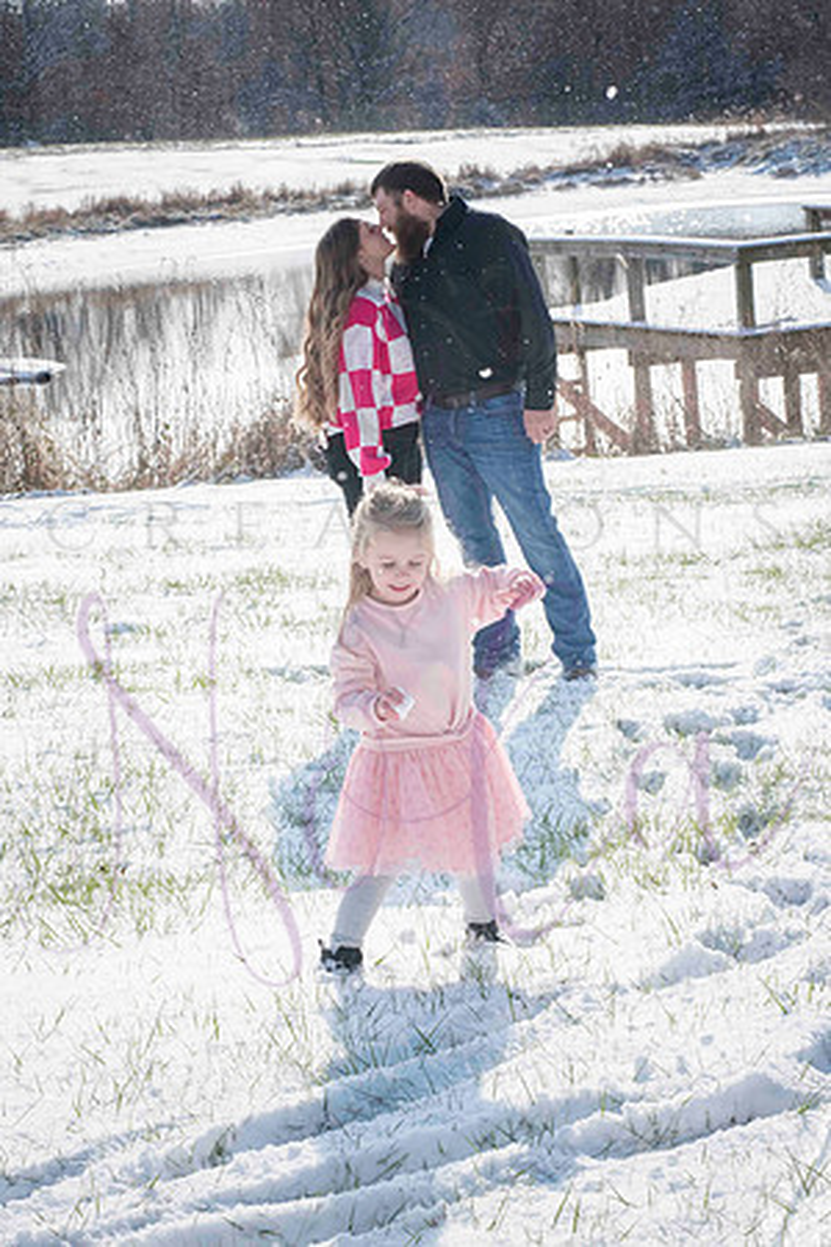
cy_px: 624
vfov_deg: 25.4
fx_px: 2770
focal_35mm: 80
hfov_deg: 17.1
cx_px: 416
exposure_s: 1/1000
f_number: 16
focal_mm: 80
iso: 640
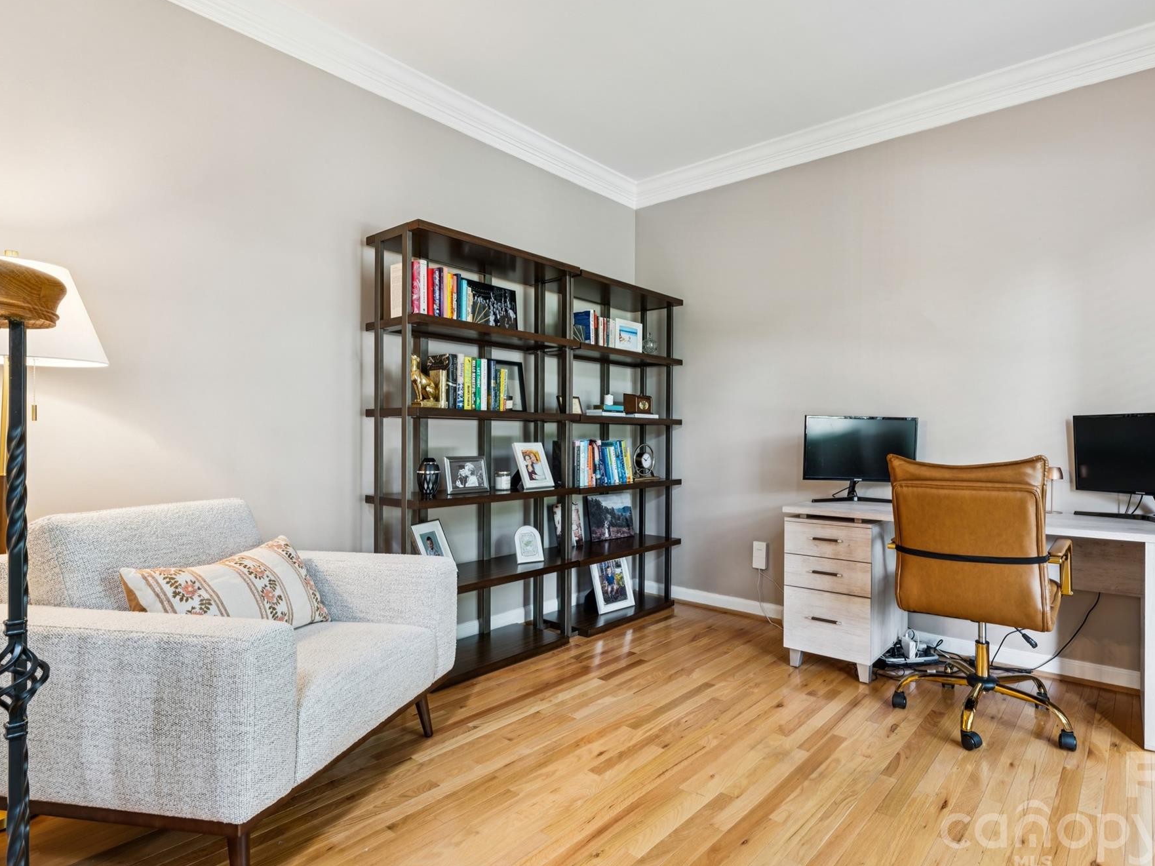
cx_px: 664
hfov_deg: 84.1
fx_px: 634
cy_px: 433
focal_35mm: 19
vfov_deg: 68.7
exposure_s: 2
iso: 100
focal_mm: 17
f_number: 13
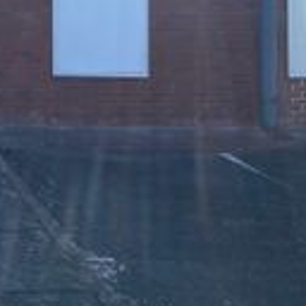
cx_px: -112
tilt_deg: +1.5
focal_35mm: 72
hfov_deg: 21.3
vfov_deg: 22.9
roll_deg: -0.3
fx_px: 720
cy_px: -12
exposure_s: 1/1838
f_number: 1.8
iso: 32
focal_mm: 4.25
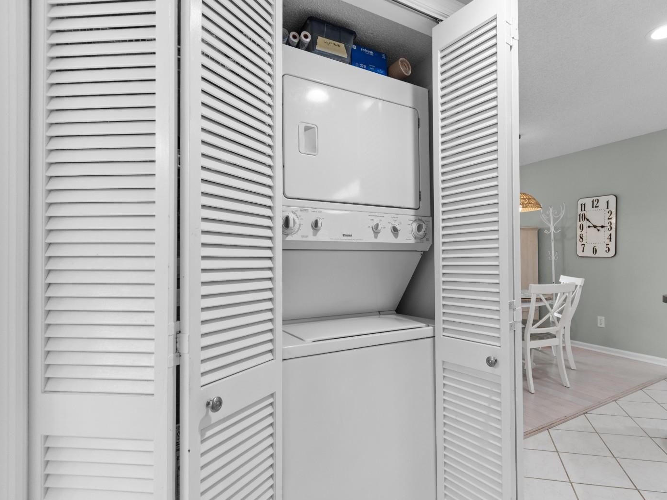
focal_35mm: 18
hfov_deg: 87.2
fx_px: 347
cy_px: 257
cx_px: 381
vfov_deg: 71.6
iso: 100
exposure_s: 1/8
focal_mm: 11
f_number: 4.8
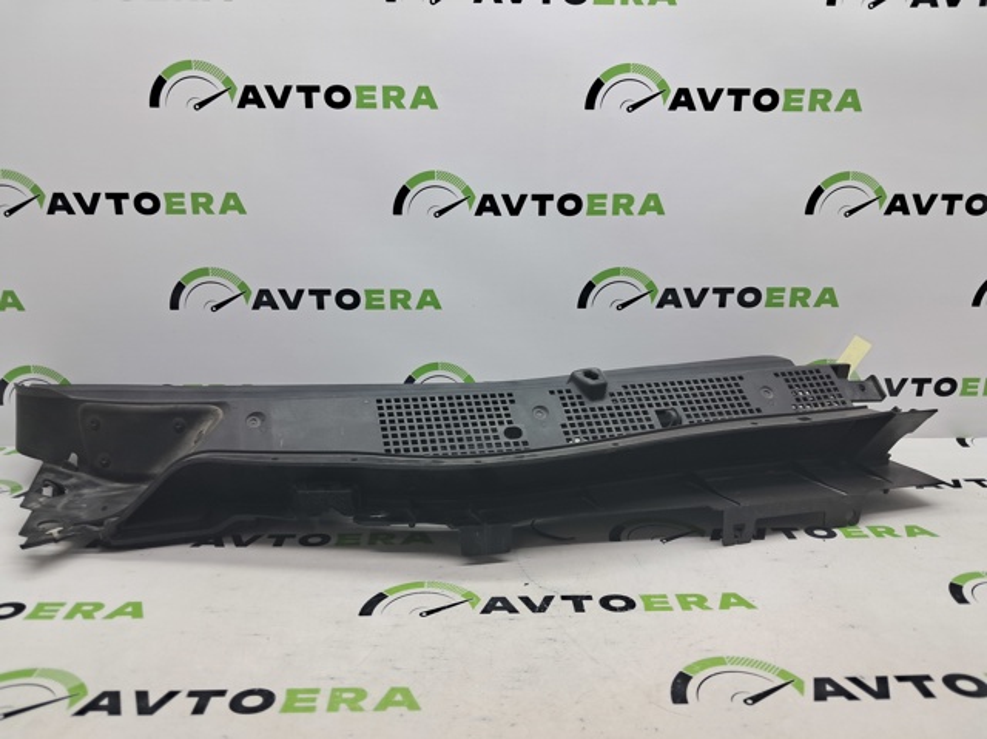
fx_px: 769
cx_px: 494
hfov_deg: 65.4
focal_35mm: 27
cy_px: 370
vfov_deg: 51.3
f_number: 1.8
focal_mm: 4
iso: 50
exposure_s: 1/50
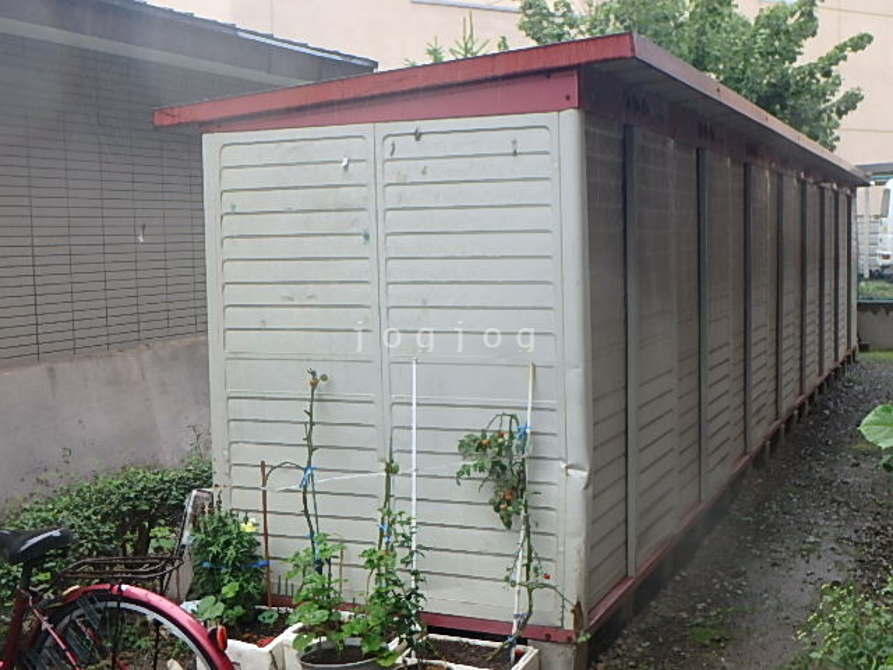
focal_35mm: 42
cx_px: 446
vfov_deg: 34.3
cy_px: 335
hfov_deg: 44.8
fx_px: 1083
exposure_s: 1/80
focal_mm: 7.5
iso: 125
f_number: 5.2
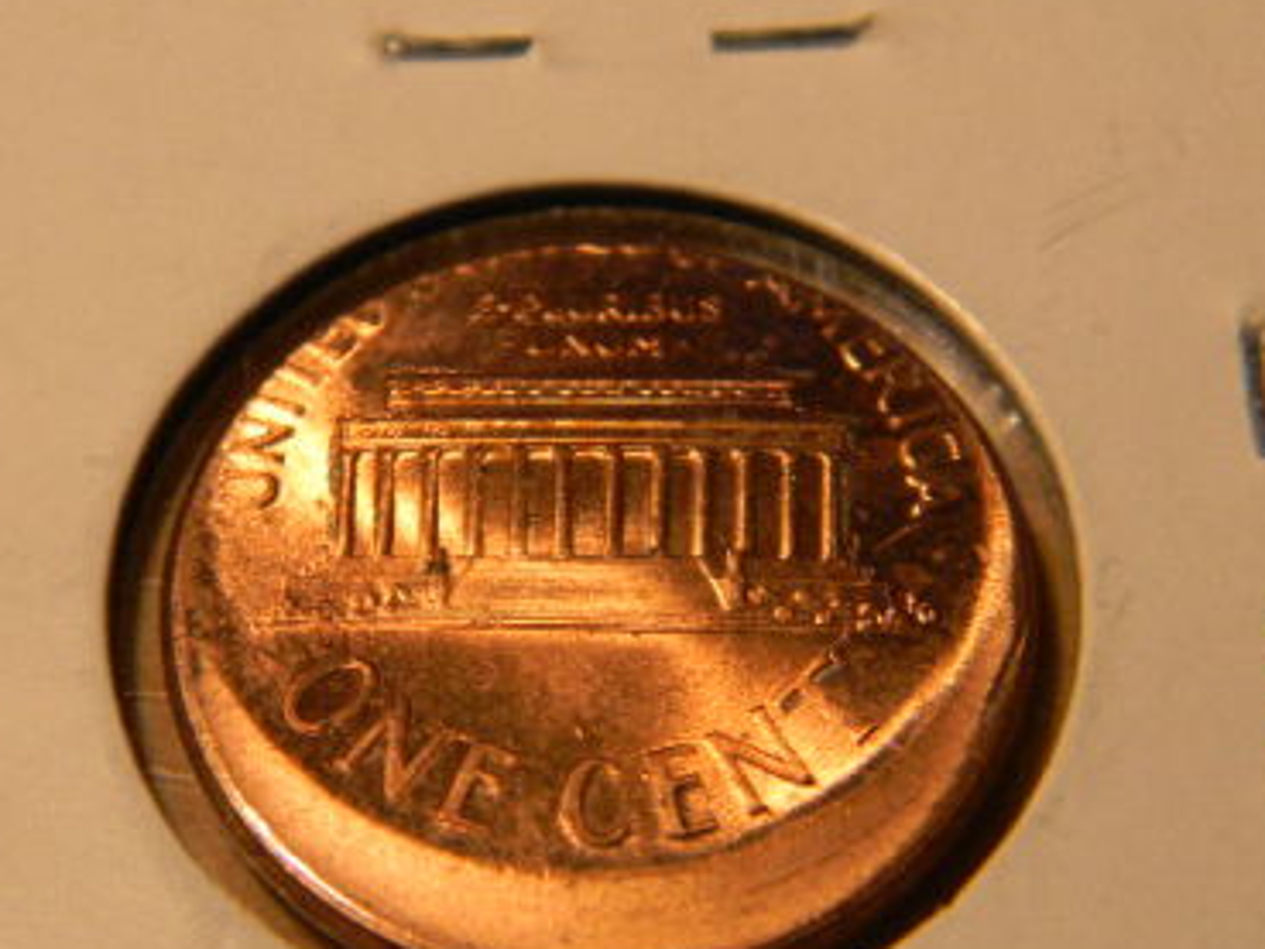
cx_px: 559
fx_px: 3656
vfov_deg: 14.8
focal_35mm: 100
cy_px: 550
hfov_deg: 19.6
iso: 80
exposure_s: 1/31.6
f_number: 4.3
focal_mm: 12.2
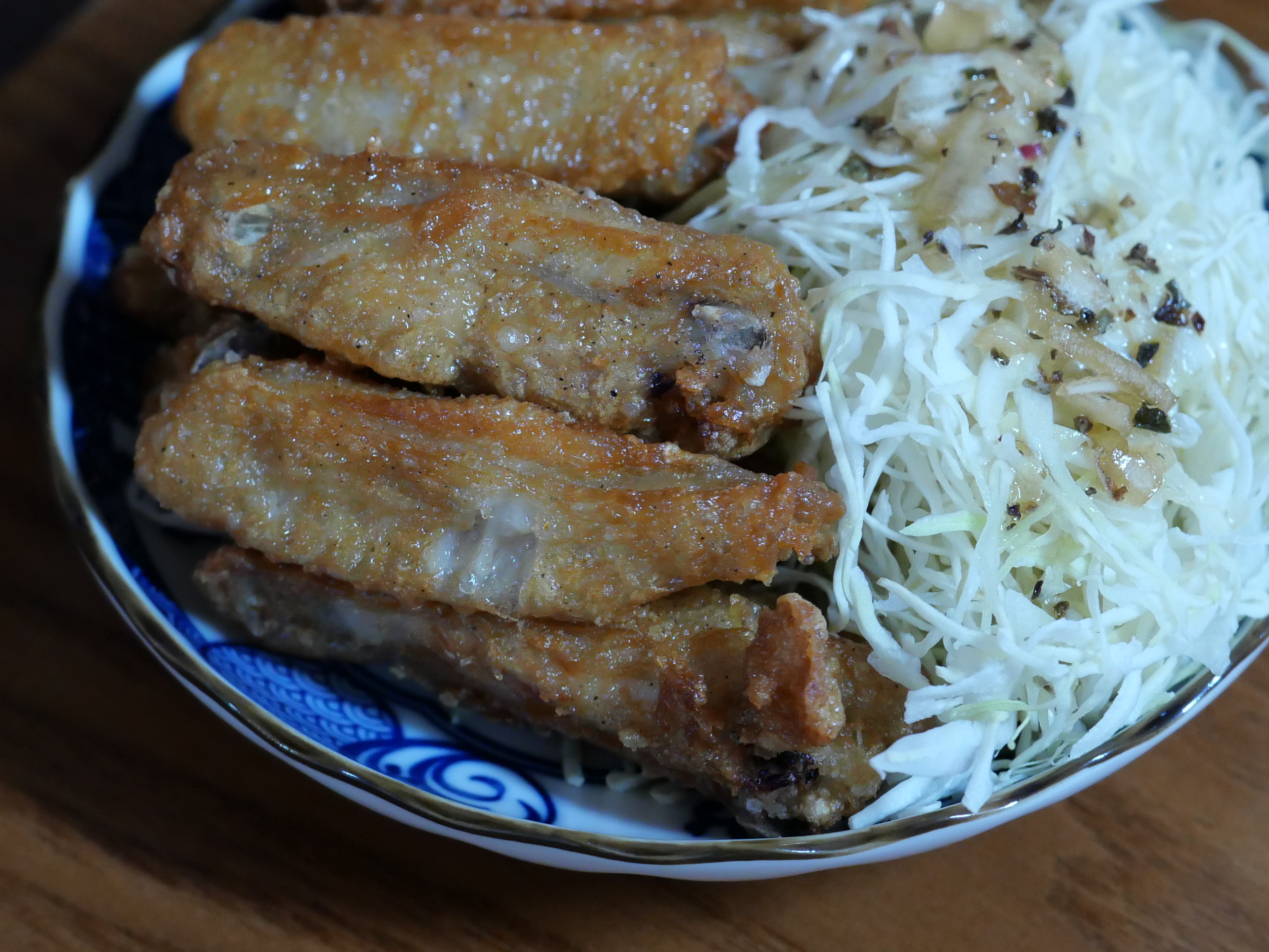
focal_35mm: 105
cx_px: 755
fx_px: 3850
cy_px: 289
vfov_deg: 14.1
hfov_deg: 18.7
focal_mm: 27.5
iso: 1600
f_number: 2.8
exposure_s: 1/50
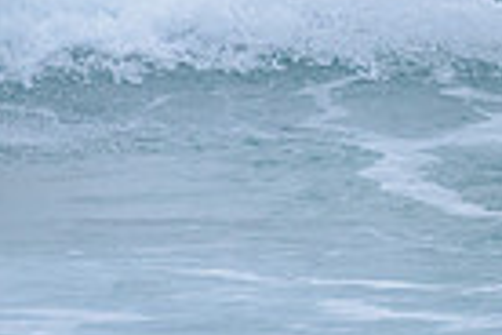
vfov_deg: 0.5
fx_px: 36741
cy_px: -103
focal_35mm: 2635
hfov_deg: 0.8
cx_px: 721
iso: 1600
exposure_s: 1/2000
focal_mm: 500
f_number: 5.6
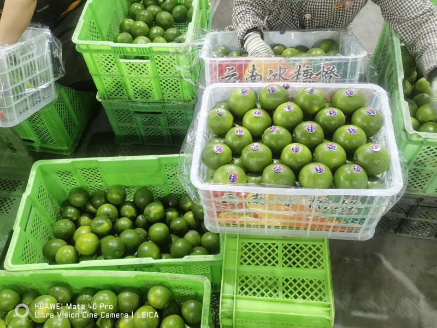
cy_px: 164
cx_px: 218
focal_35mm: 33
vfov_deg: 42.9
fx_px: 417
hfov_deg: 55.4
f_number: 1.9
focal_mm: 6.67
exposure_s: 1/50
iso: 320
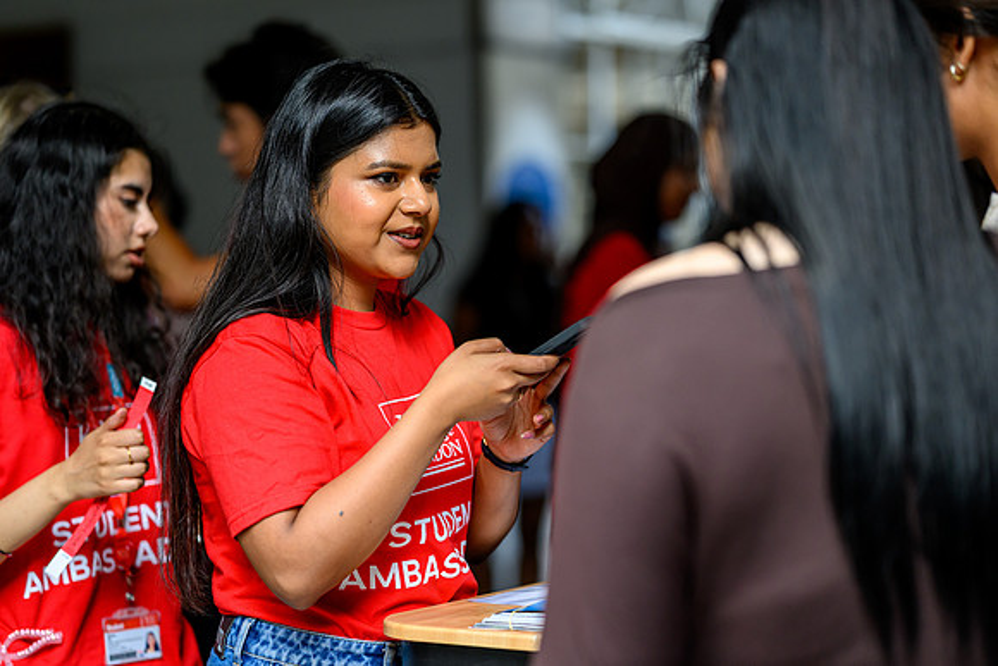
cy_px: 333
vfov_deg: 15.8
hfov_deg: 23.5
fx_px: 2397
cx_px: 499
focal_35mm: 86
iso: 1000
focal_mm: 85
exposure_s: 1/1250
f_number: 2
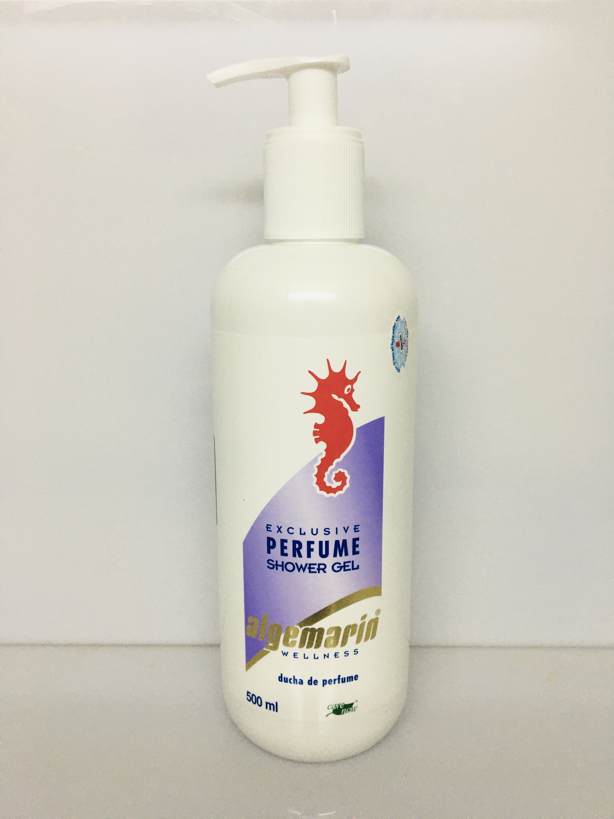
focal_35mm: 29
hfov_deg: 48.2
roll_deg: -2.5
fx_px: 686
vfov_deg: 61.7
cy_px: 410
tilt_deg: -12.8
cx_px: 307
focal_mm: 4.15
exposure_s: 1/33
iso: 50
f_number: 2.2
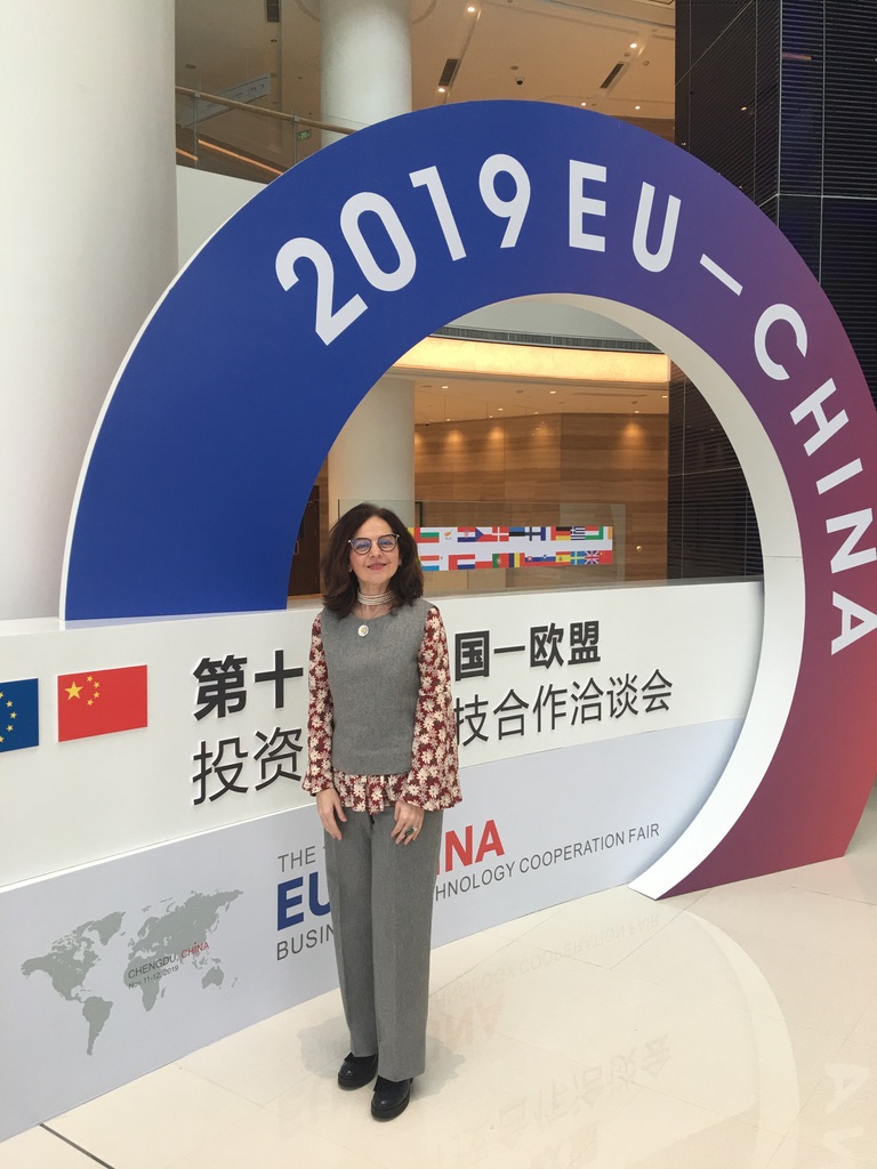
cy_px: 584
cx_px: 438
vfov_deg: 61.7
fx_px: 980
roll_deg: +0.0
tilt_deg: -3.5
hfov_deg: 48.2
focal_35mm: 29
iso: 32
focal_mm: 4.15
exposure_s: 1/33
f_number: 2.2
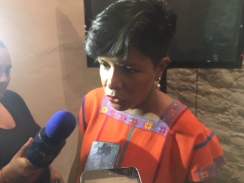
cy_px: 92
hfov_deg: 61.7
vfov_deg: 48.2
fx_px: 204
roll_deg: +1.2
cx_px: 122
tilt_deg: -16.2
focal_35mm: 29
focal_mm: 4.15
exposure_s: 1/15
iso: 800
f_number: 2.2
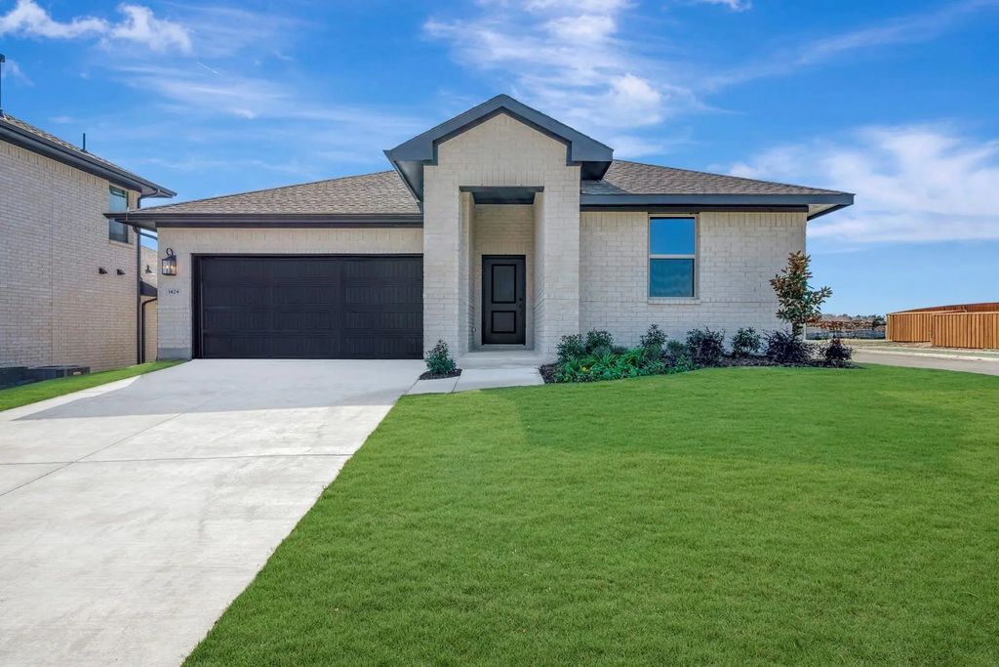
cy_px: 334
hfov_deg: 90.0
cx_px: 500
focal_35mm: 18
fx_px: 500
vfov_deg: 67.4
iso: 100
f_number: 9
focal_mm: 18
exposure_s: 1/200
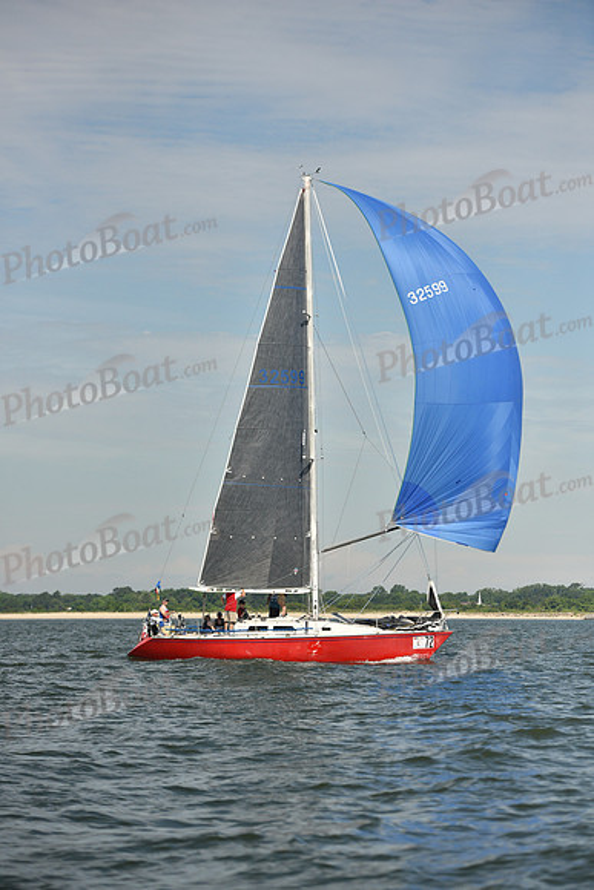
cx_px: 297
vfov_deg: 18.6
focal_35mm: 110
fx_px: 2721
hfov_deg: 12.5
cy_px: 445
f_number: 3.5
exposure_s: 1/8000
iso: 320
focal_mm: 110
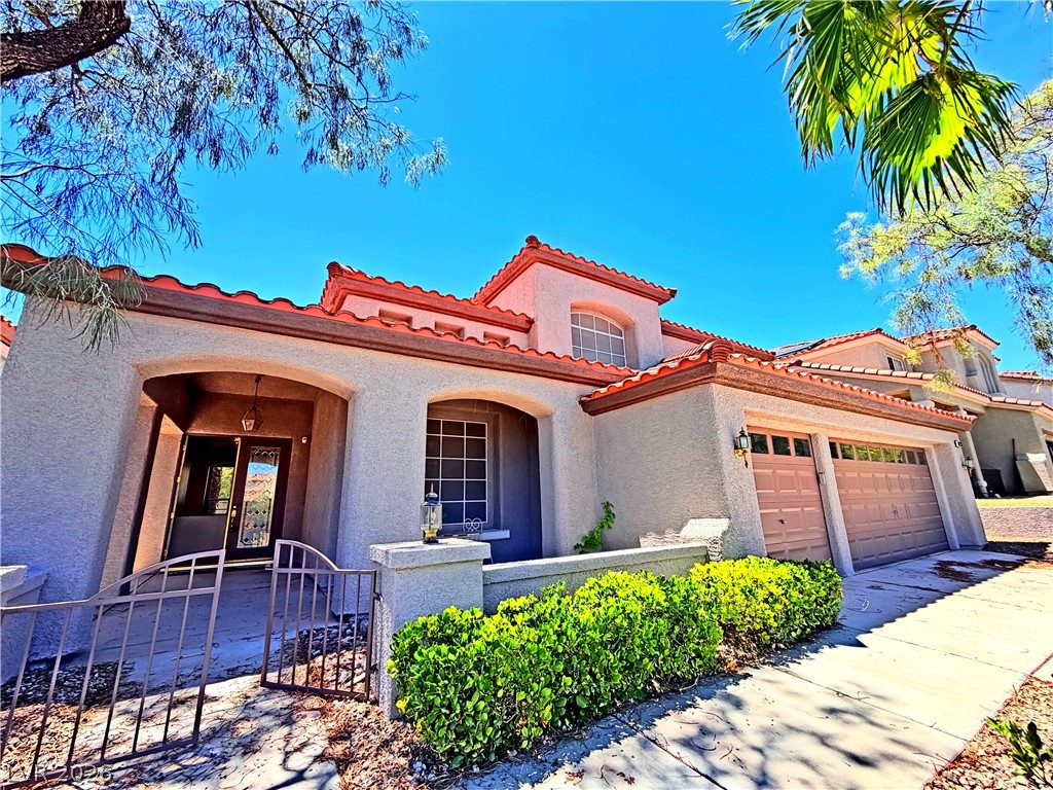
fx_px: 426
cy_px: 395
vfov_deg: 85.7
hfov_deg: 102.1
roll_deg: +0.9
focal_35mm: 14
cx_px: 526
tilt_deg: +15.3
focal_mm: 2.22
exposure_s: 1/770
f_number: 2.2
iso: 40
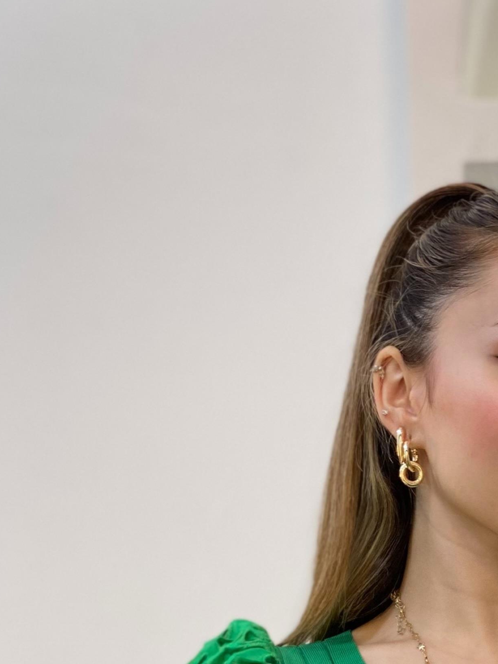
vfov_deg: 15.1
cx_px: 530
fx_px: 2455
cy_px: 684
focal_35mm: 128
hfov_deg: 11.4
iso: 100
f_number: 2
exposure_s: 1/100
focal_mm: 6
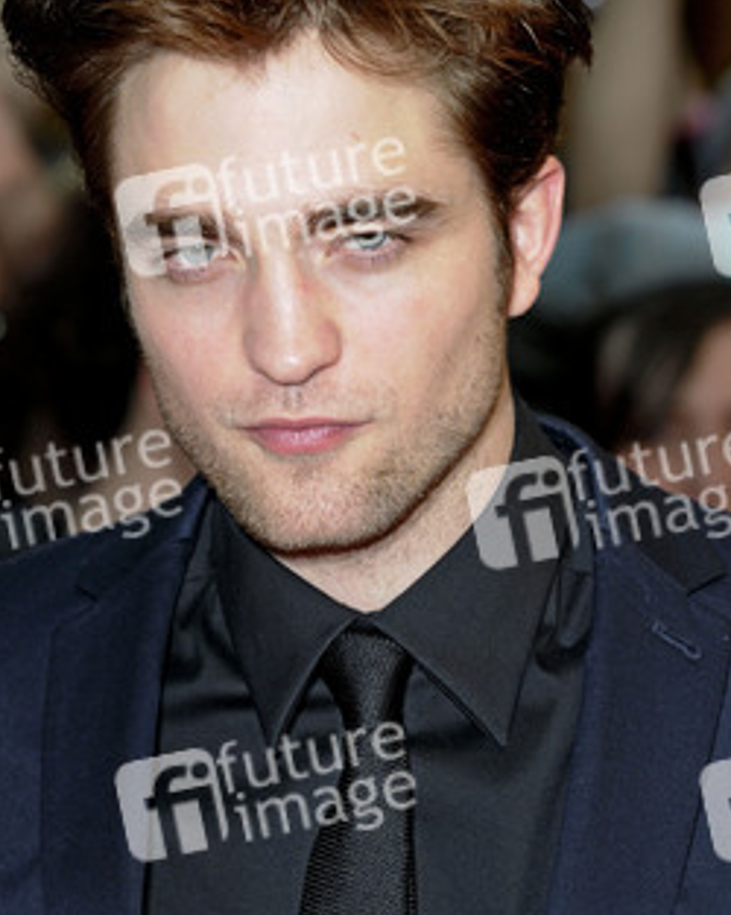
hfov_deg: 7.2
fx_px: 5847
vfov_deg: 8.9
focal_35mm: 216
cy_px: 354
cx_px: 352
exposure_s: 1/160
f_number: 5.6
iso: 640
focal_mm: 120
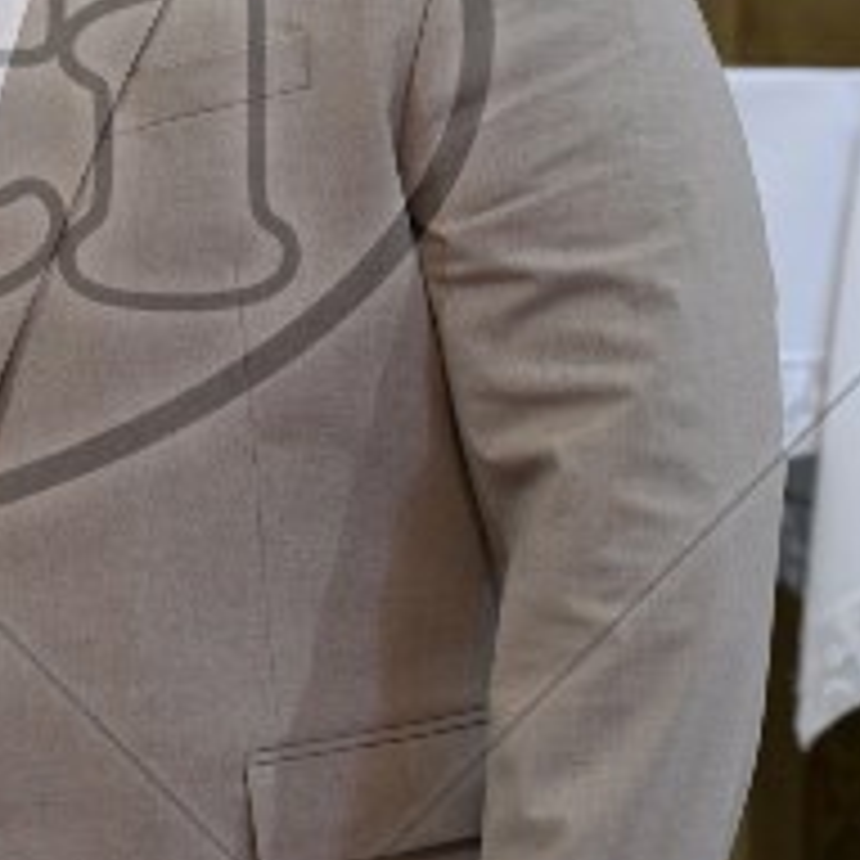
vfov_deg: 8.5
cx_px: -594
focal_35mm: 205
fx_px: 5762
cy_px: 34
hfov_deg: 8.3
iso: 5000
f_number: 5
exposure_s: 1/125
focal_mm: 71
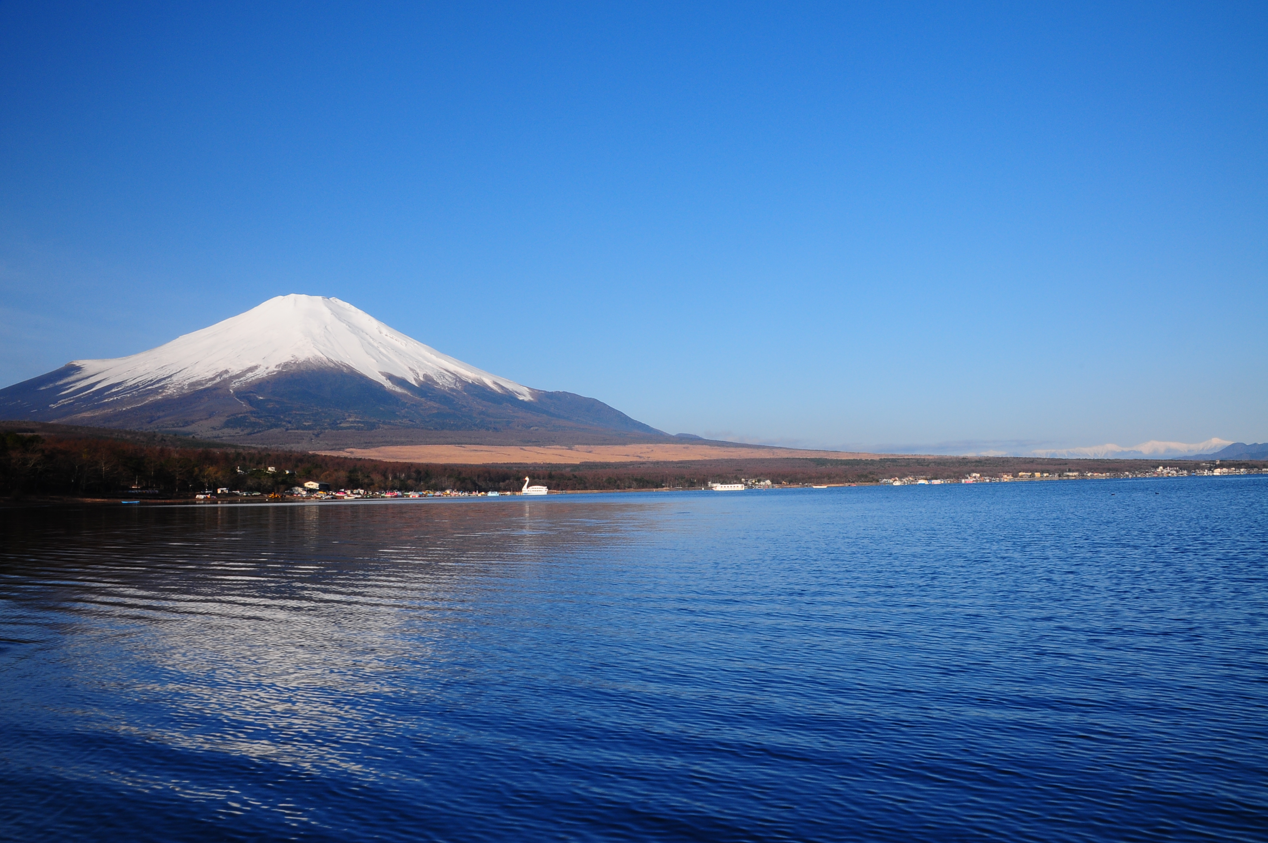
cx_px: 634
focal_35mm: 30
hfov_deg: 62.0
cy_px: 422
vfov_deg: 43.5
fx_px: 1055
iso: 200
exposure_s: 1/20
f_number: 22
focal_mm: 20
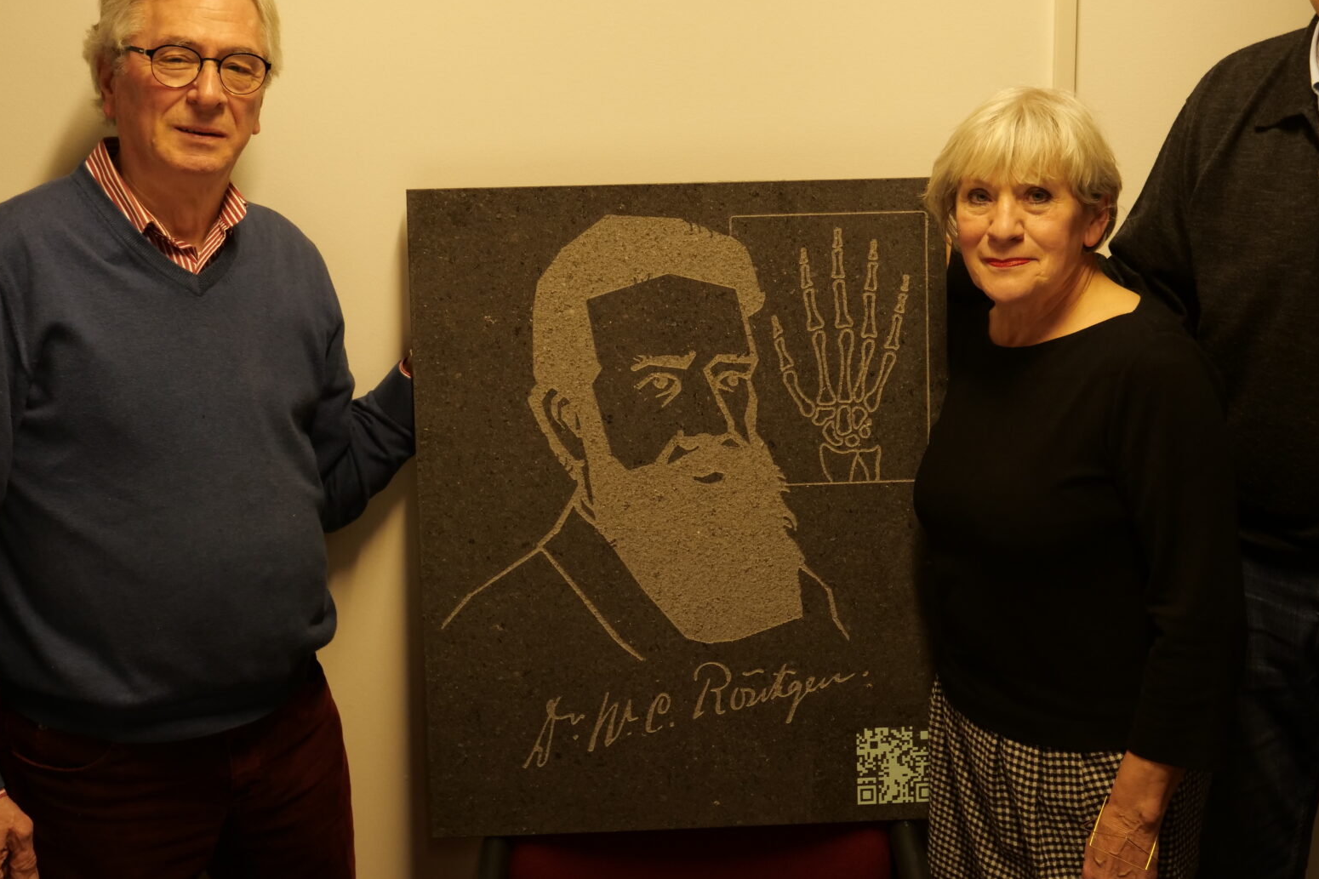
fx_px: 1868
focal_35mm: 51
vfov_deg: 26.4
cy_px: 322
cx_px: 730
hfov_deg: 38.8
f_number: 3.2
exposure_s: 1/60
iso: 800
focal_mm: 19
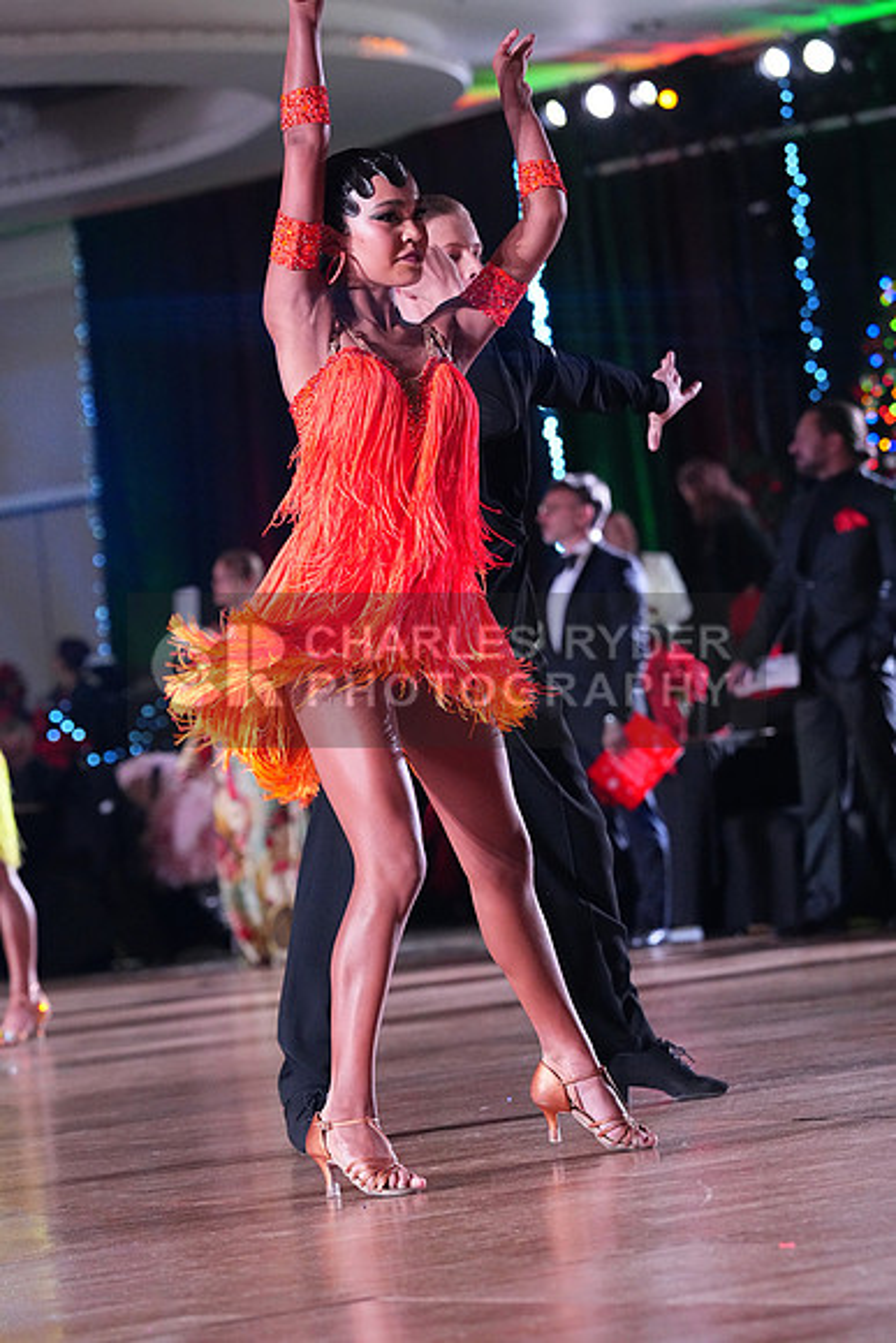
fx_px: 5260
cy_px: 672
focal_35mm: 141
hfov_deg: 9.7
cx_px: 448
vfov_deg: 14.5
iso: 10000
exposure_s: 1/400
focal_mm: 141
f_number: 5
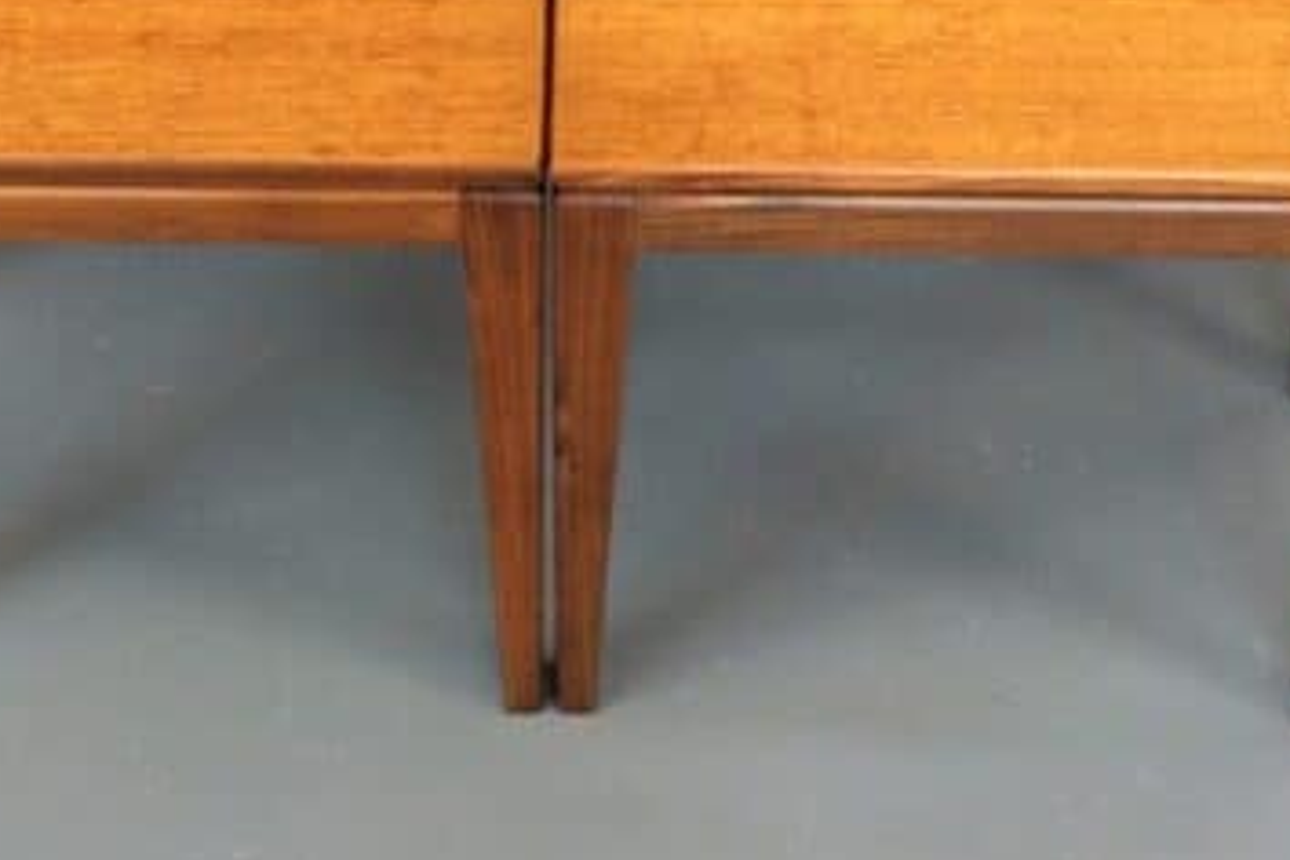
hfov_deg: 28.0
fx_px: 2580
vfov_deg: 18.6
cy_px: 60
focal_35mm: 72
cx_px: 525
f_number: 2.4
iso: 50
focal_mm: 3.3
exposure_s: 1/25
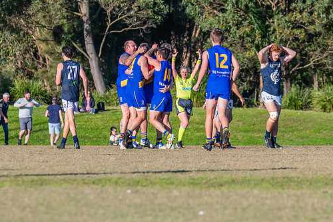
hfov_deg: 5.6
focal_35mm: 366
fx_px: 3384
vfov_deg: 3.8
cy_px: 91
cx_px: 148
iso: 800
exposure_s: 1/2000
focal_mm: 210
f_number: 6.3
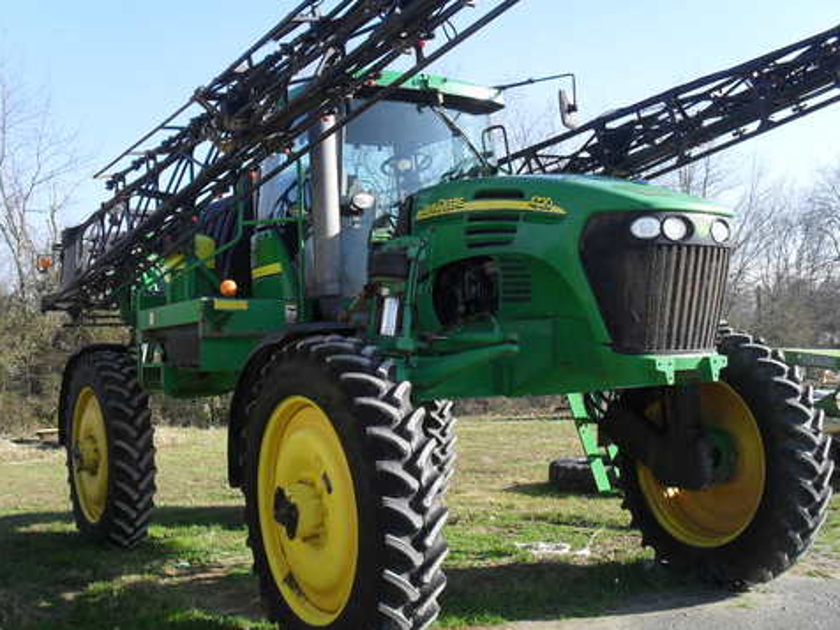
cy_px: 289
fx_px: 971
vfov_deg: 35.9
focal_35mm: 40
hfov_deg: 46.8
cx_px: 418
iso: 100
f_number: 3.2
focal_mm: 6.3
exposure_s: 1/500
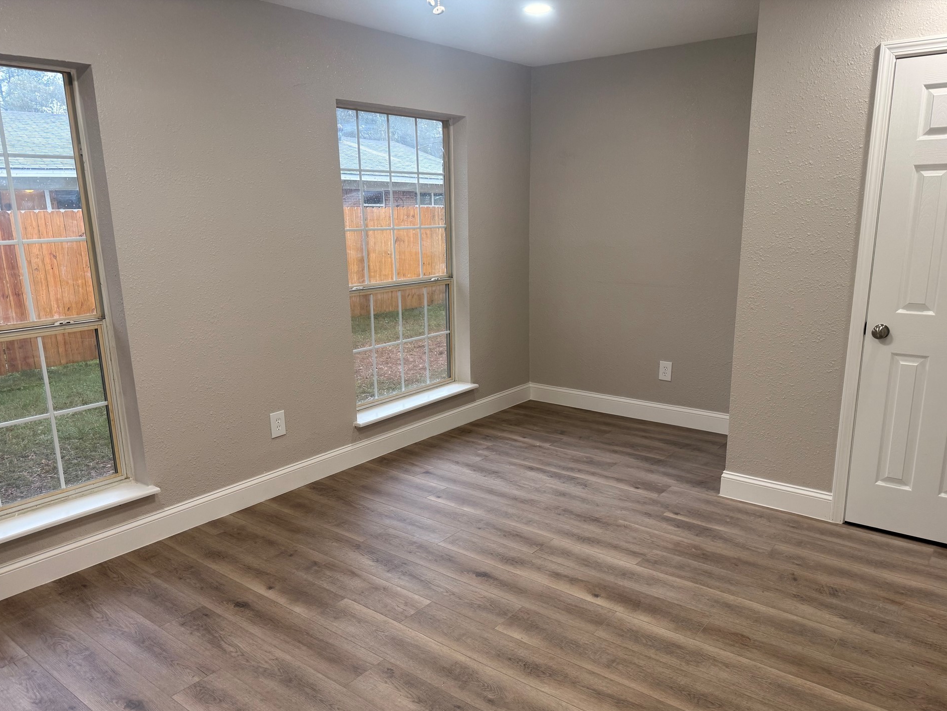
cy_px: 384
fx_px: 711
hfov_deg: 67.3
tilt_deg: -14.1
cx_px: 485
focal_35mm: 26
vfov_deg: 53.0
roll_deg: +0.5
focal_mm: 6.76
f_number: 1.78
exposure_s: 1/120
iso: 125
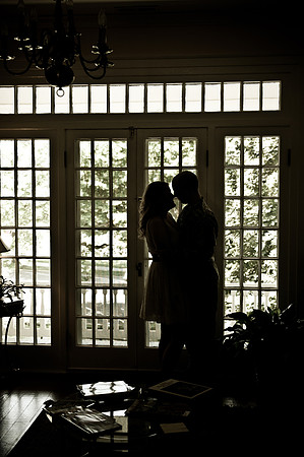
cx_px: 152
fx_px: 609
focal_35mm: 48
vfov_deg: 41.2
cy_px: 228
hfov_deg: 28.0
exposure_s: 1/200
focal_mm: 32
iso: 200
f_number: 2.8
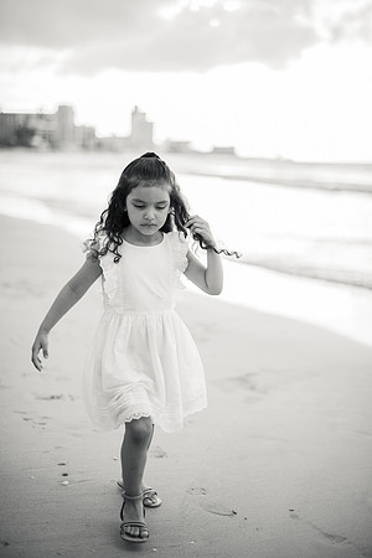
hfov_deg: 27.0
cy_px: 279
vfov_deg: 39.6
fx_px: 775
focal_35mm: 50
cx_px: 186
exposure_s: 1/1600
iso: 100
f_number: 1.4
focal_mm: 50
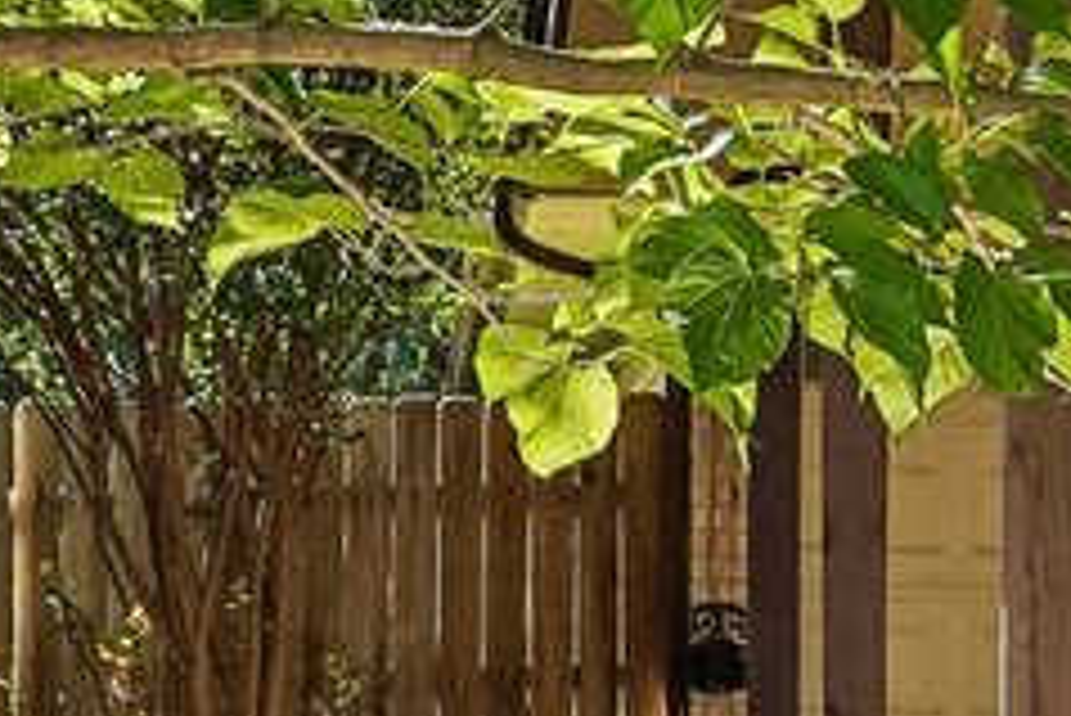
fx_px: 6489
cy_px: -275
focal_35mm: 218
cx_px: 2174
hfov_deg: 8.9
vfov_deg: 6.3
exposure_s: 1/60
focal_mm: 32
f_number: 8
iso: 100
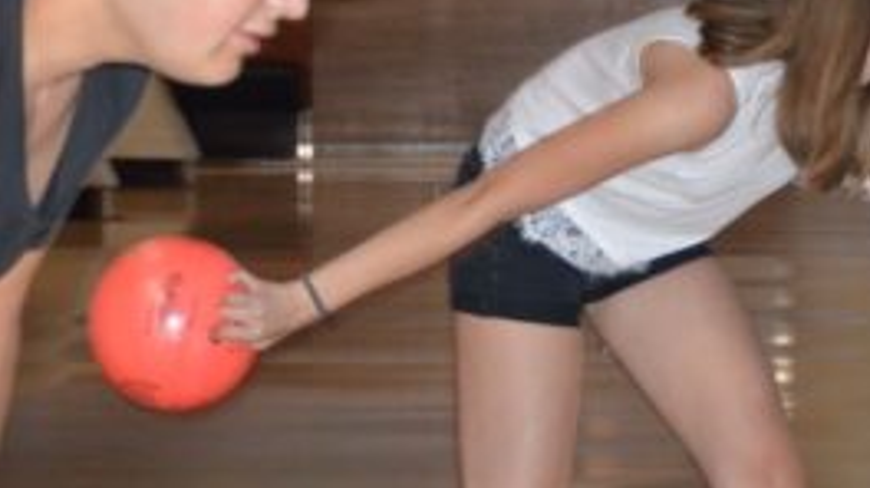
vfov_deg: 4.7
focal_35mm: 256
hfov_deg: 8.4
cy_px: 430
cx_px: 366
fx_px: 5901
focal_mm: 42
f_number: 4.8
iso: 800
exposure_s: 1/60
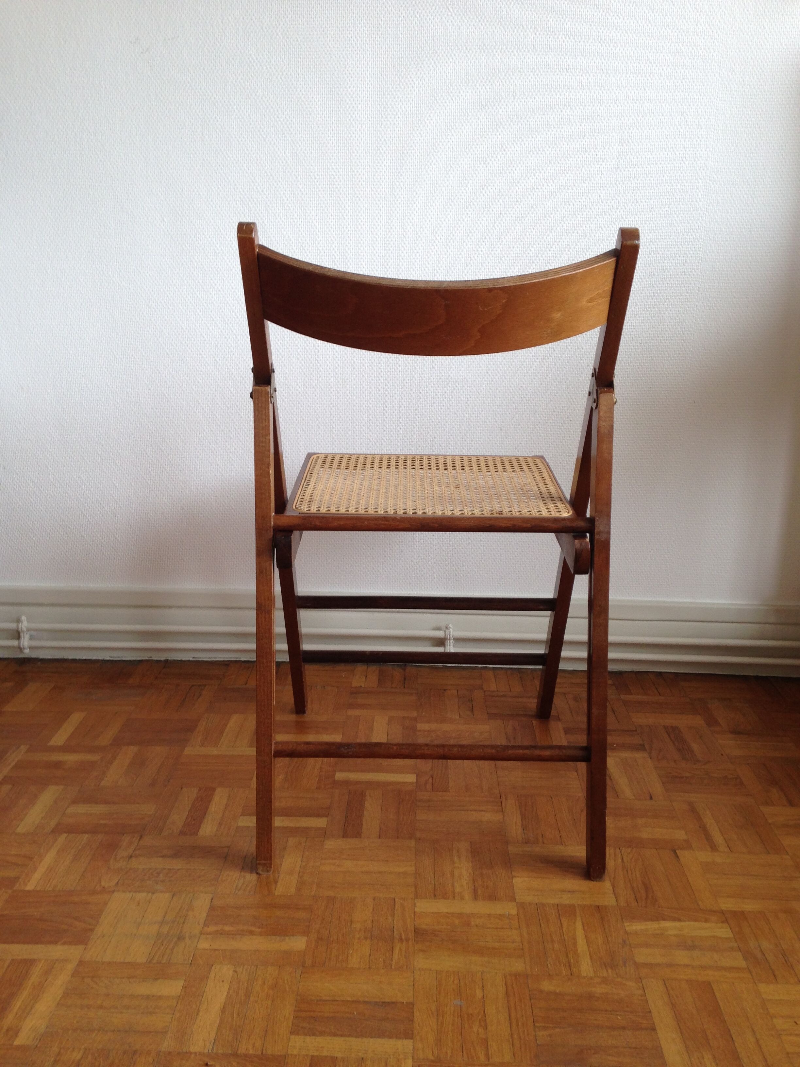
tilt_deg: -15.6
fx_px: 1017
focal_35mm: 33
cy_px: 534
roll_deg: +0.3
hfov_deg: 42.9
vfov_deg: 55.4
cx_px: 400
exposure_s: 1/60
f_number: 2.4
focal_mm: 4.12
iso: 64
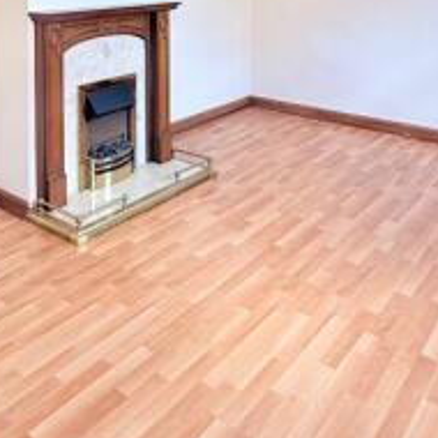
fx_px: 544
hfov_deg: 43.8
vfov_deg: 38.4
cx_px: 197
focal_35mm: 38
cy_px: -10
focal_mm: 2.22
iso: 160
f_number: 2.2
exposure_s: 1/100
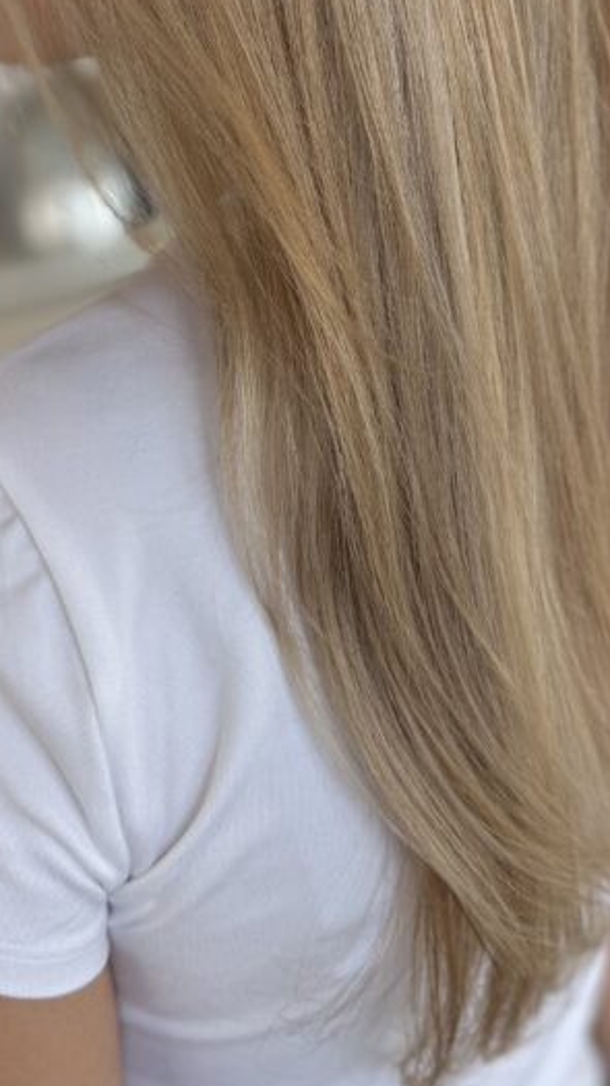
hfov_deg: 23.5
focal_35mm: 51
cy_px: 141
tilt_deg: -13.6
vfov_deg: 38.2
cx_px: 347
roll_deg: +1.5
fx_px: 1468
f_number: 1.78
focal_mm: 6.76
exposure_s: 1/391
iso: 80
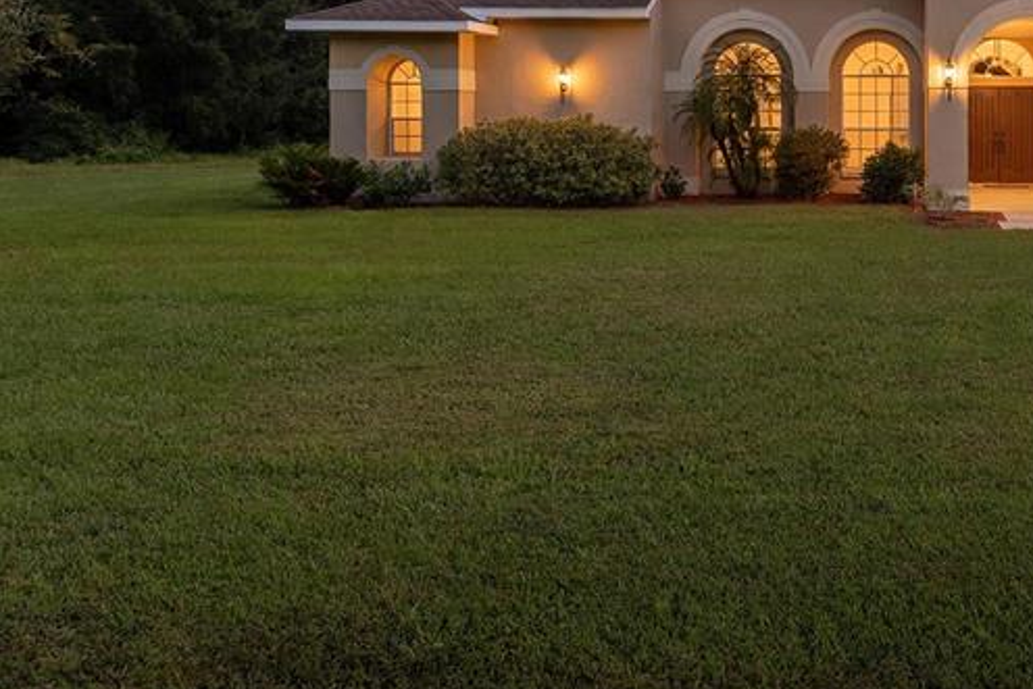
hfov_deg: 49.6
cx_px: 929
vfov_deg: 36.8
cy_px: 90
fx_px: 977
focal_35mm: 34
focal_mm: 11
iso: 320
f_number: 8
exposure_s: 1/250
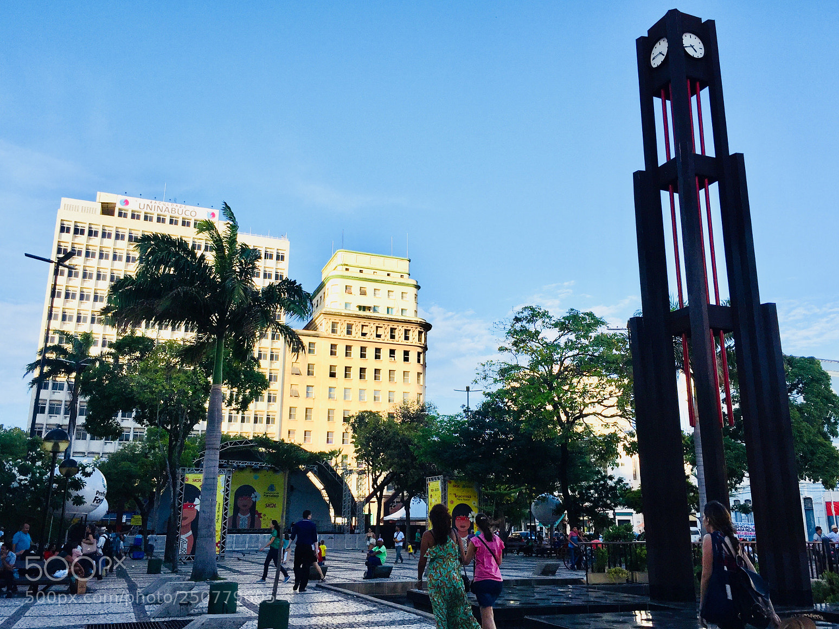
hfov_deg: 60.0
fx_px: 727
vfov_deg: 46.8
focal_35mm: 30
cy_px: 314
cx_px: 425
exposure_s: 1/1319
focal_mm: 4.15
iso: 32
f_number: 2.2
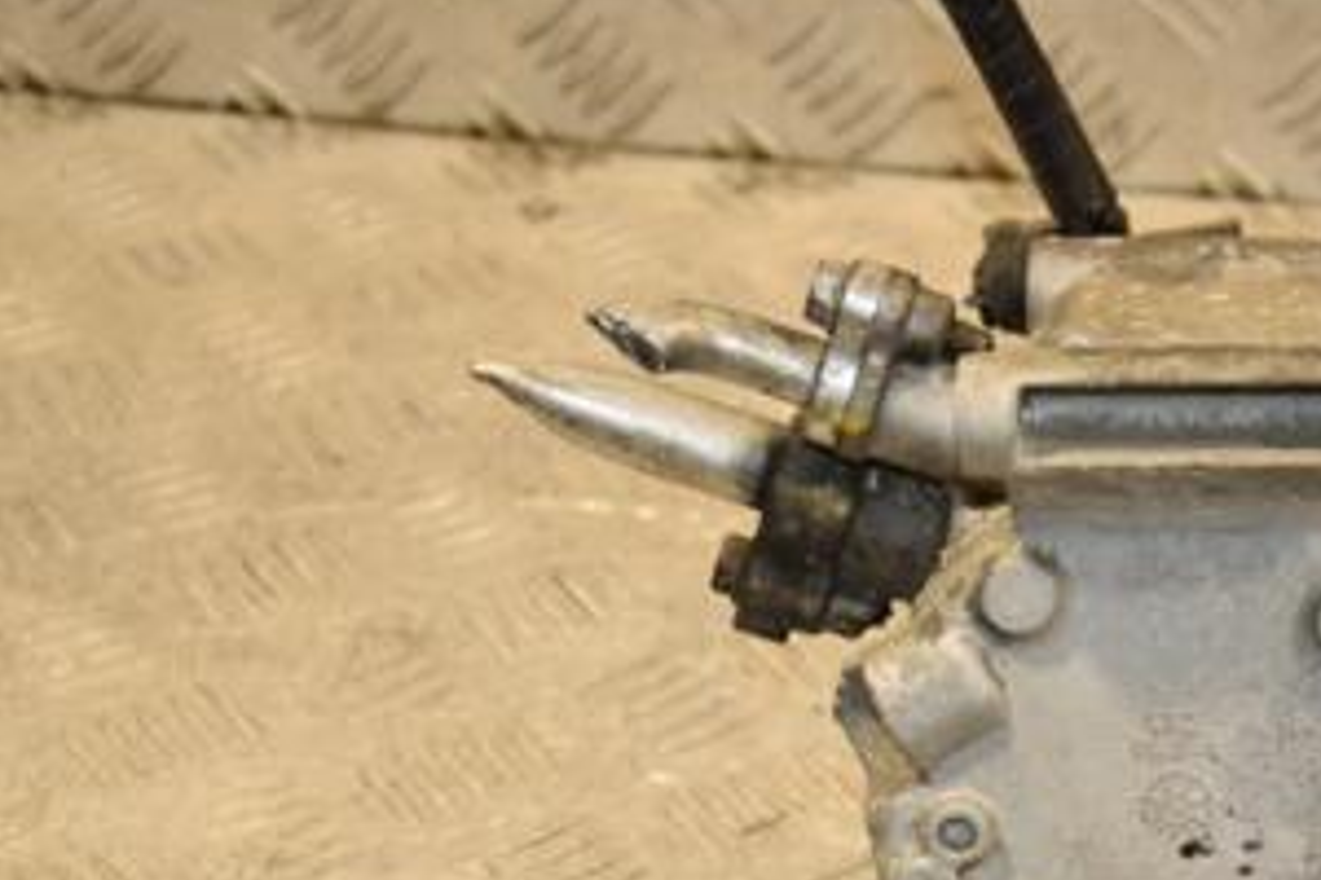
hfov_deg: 14.1
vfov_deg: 9.5
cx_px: 1176
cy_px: 612
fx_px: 5284
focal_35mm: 144
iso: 800
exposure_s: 1/200
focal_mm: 48
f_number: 5
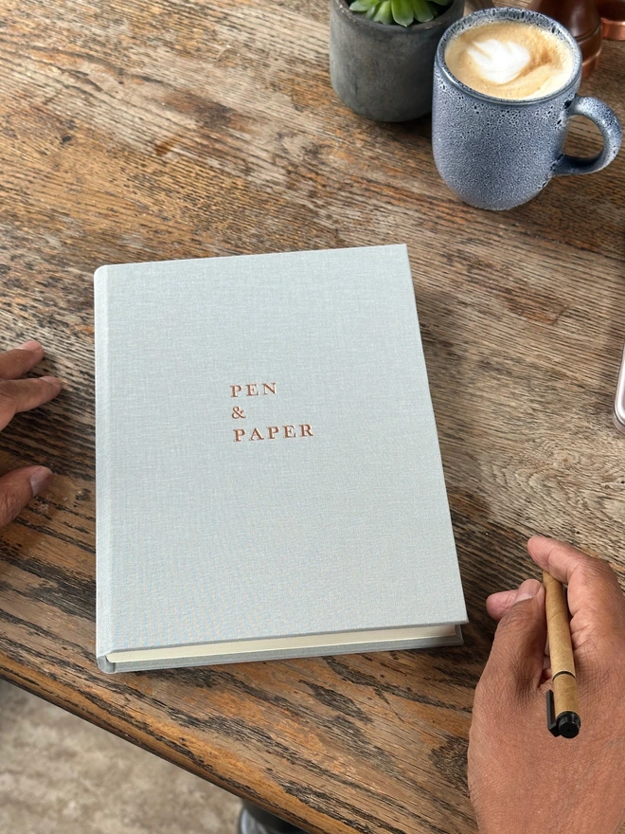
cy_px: 417
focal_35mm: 48
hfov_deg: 30.3
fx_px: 1156
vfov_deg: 39.7
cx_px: 312
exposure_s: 1/155
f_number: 1.78
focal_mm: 6.86
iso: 80
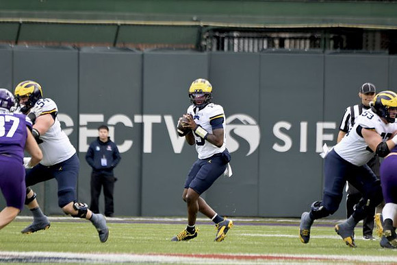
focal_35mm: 600
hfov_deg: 3.4
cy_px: 132
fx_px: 6613
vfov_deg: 2.3
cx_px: 198
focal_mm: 400
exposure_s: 1/1000
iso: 1250
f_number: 5.6
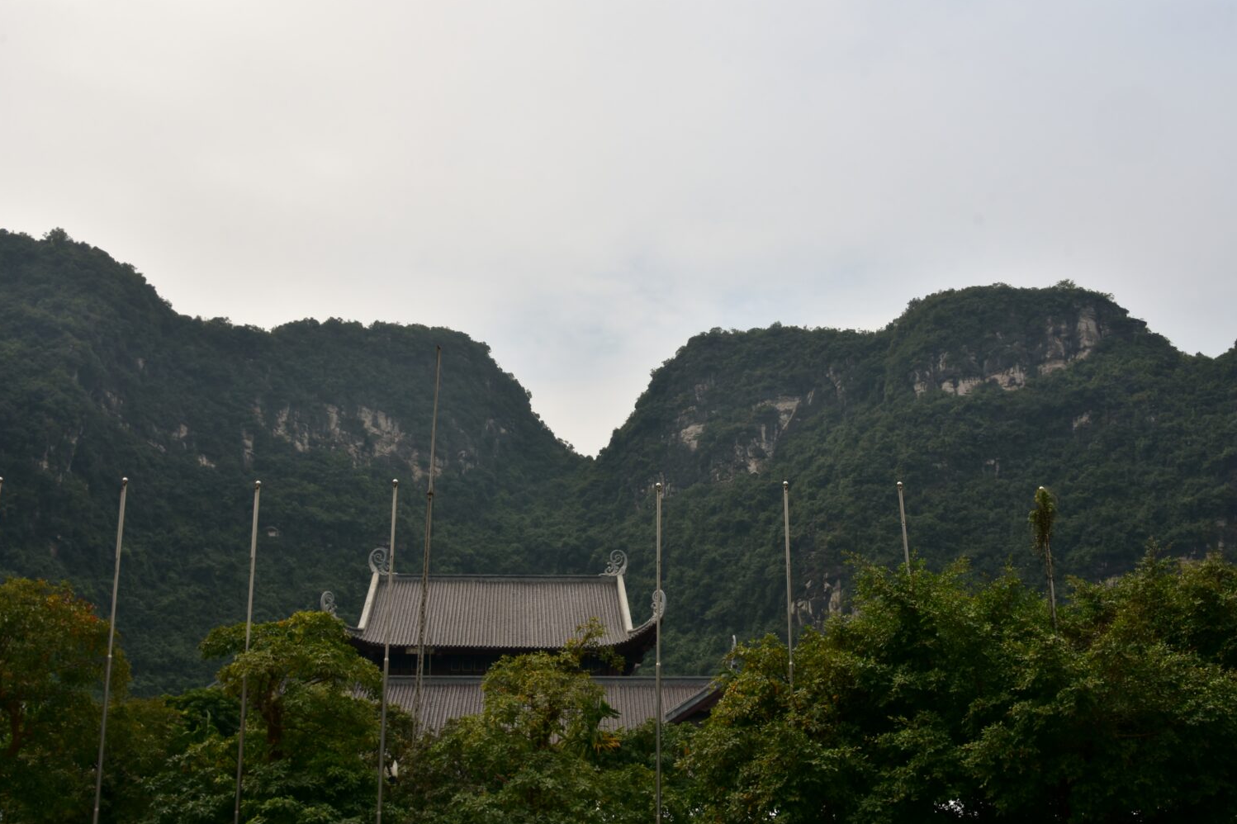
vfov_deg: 33.4
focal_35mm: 40
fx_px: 1374
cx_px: 629
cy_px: 417
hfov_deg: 48.5
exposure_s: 1/160
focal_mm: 26
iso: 100
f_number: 11
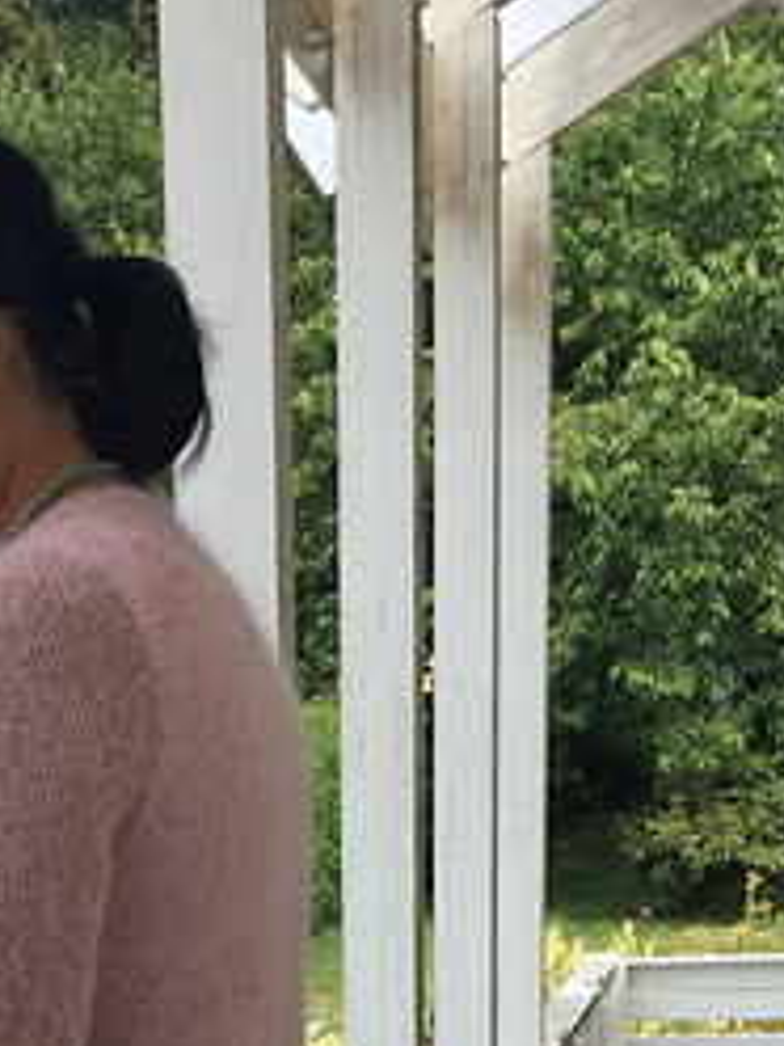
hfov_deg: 18.1
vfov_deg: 22.4
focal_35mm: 80
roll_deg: +3.4
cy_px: 1274
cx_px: 63
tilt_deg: -11.6
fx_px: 2416
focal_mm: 3.3
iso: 25
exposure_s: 1/734
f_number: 2.4
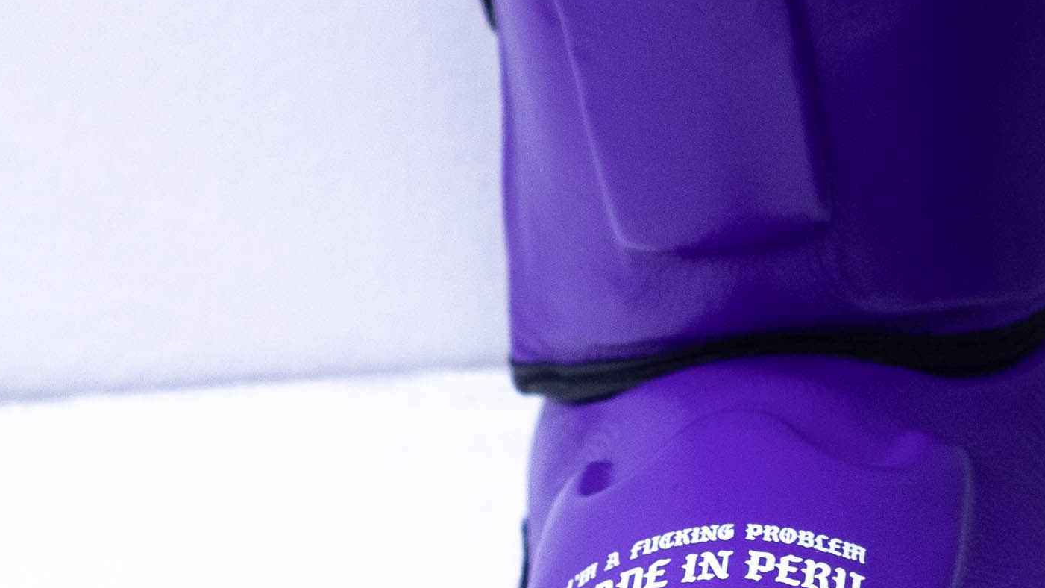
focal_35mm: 157
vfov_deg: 7.6
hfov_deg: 13.5
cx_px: 1112
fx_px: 4350
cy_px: -264
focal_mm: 35
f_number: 2.8
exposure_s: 1/250
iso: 640
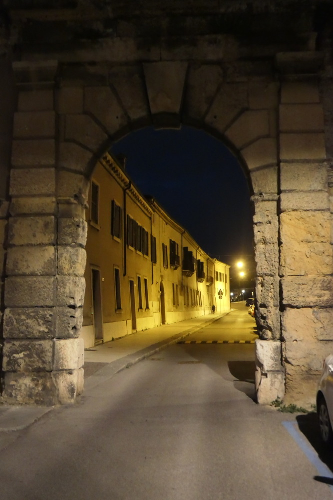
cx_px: 166
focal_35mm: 33
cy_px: 250
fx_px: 458
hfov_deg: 40.0
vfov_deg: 57.2
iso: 6400
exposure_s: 1/15
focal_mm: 11.7
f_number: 3.6
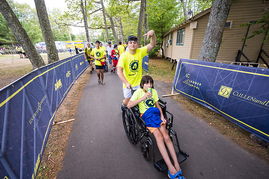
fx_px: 116
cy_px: 90
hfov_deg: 98.5
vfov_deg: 75.5
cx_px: 134
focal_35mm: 16
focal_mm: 15.5
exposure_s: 1/500
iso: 640
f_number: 4
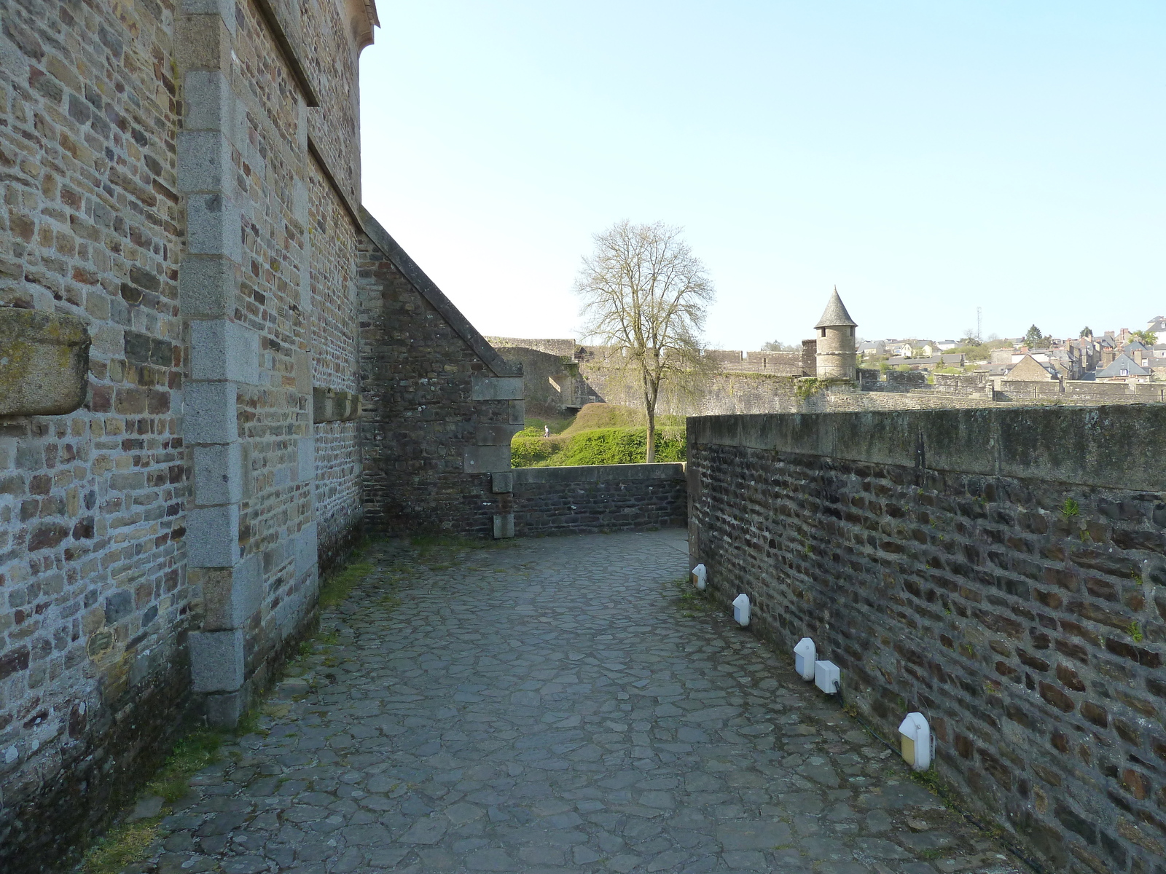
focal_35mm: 25
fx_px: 842
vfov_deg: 54.9
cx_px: 583
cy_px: 437
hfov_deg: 69.4
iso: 125
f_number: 4
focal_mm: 4.1
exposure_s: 1/200
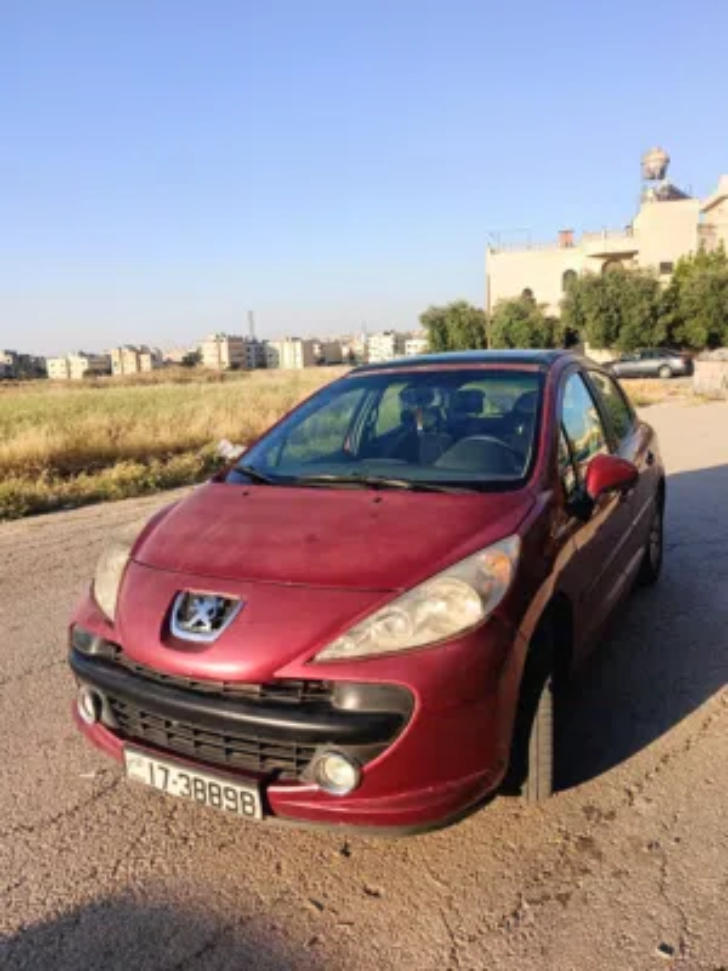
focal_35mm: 26
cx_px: 364
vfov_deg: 67.3
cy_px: 486
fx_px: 729
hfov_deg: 53.1
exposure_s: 1/578
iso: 50
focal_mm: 5.25
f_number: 1.75
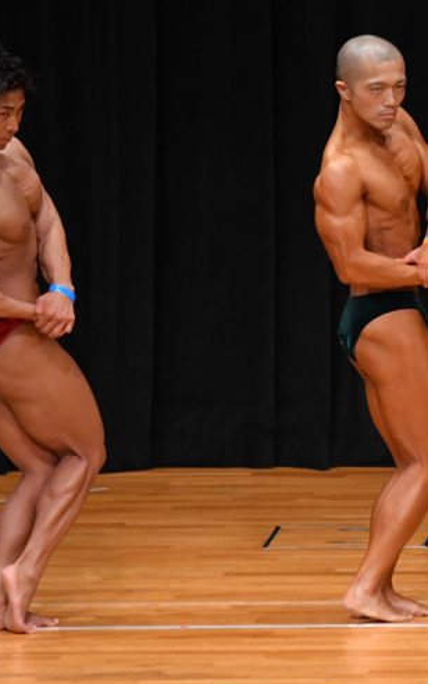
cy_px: 348
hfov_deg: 2.9
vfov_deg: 4.6
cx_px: 441
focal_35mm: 457
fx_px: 8519
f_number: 5.6
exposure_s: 1/400
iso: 3200
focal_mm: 190
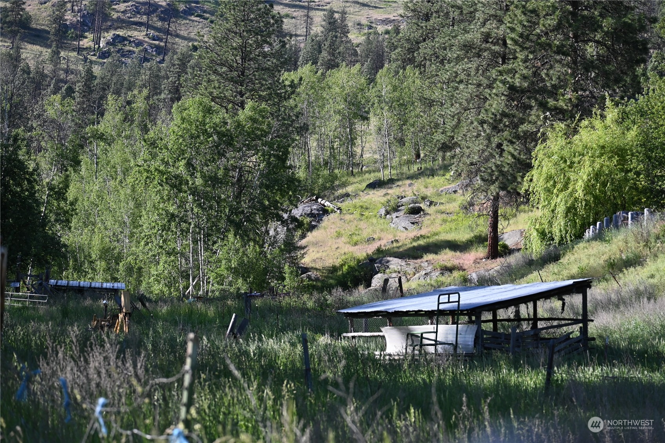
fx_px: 2161
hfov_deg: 17.5
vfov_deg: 11.7
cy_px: 222
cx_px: 332
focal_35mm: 117
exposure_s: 1/1250
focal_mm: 78
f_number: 5
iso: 400
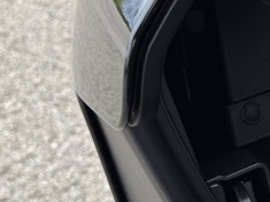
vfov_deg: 13.5
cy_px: 57
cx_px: 321
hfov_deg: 17.3
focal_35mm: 109
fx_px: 850
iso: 80
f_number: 1.78
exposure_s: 1/920
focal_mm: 6.76
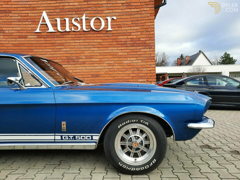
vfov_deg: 54.9
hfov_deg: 69.4
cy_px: 90
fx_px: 173
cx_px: 120
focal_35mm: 25
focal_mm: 4.6
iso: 40
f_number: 2
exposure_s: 1/210
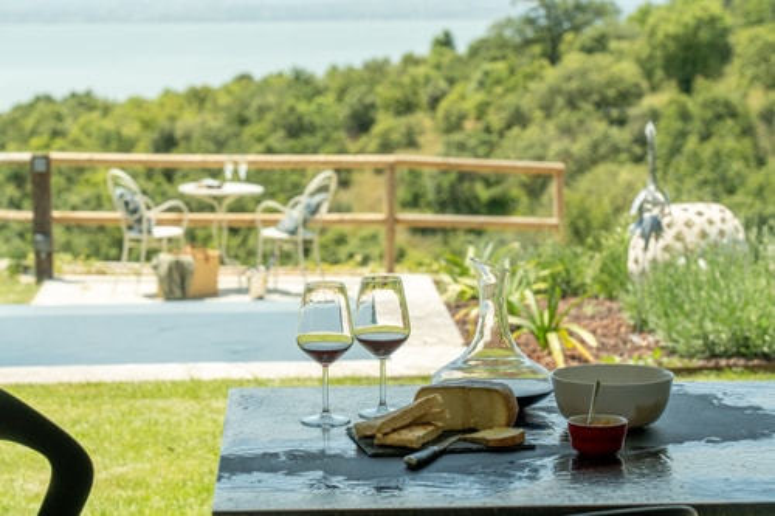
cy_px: 258
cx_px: 388
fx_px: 2260
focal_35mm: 105
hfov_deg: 19.5
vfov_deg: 13.0
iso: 200
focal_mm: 105
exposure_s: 1/320
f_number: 8
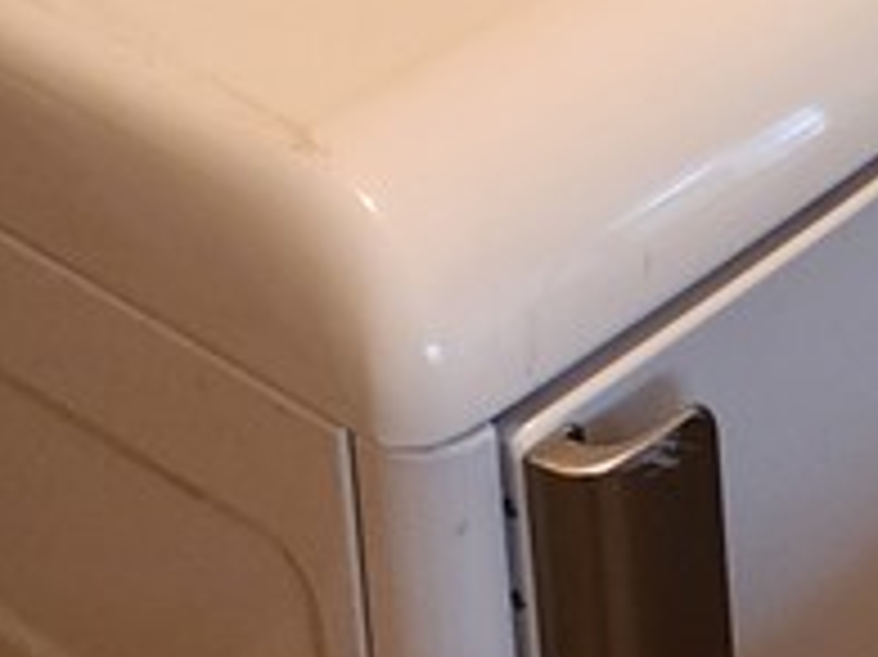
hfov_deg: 15.1
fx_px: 3067
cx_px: 1328
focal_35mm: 121
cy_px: -940
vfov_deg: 10.5
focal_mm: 5.4
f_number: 1.8
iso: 640
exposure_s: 1/60
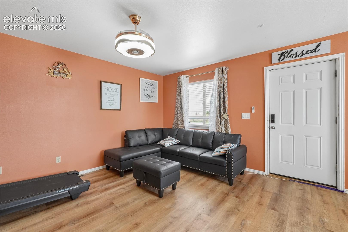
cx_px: 174
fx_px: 151
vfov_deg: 75.1
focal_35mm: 16
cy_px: 116
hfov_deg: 98.2
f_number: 8
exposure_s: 1/10
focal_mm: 10.4
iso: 800
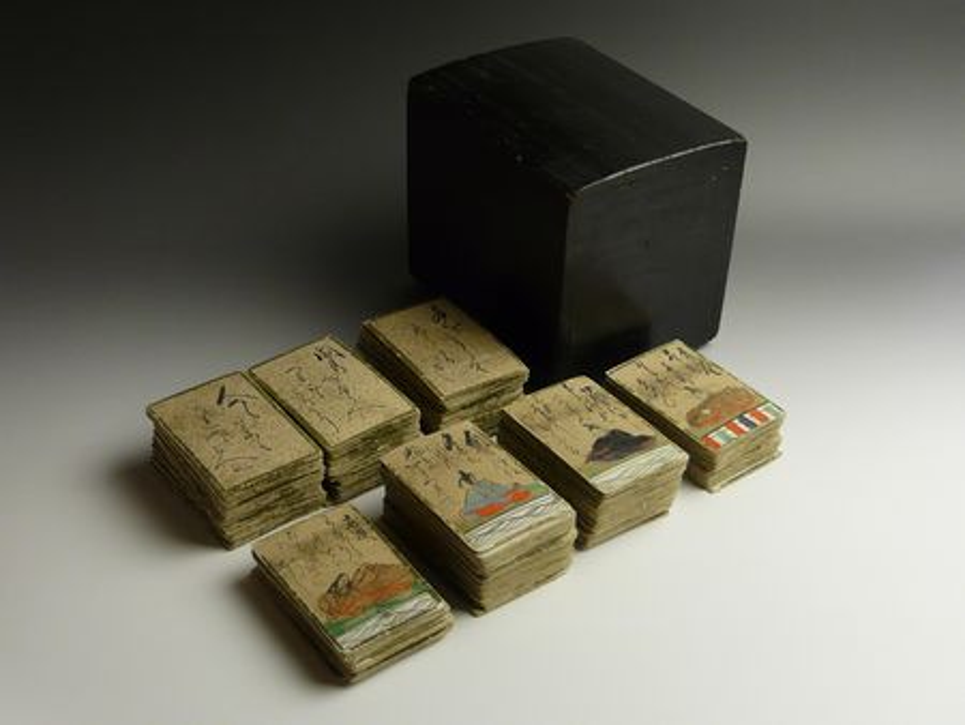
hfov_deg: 41.2
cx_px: 482
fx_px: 1283
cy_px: 362
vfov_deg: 31.5
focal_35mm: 46
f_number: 2.8
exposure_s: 1/50
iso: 100
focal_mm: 4.7
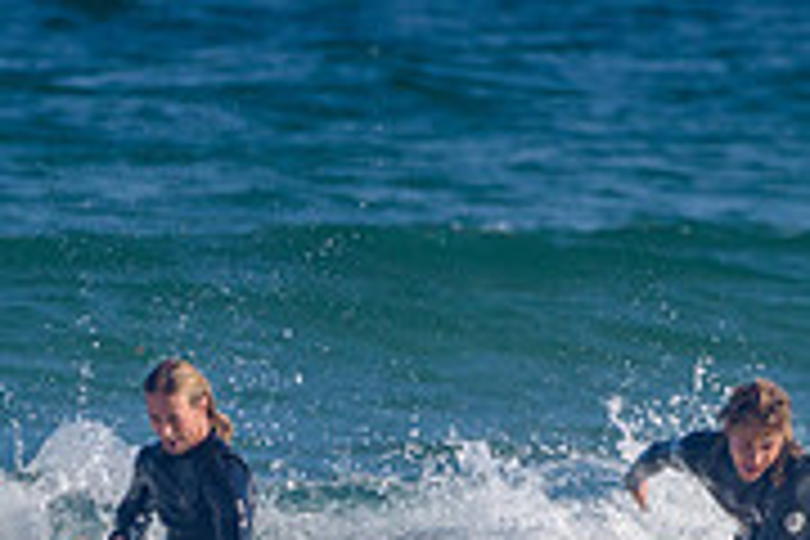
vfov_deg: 0.7
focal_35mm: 2048
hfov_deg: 1.0
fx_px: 46076
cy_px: 640
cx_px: 453
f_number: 5.6
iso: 180
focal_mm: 500
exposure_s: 1/2000
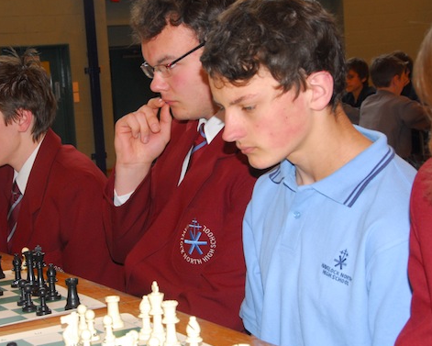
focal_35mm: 88
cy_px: 159
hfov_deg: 21.7
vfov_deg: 17.5
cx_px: 159
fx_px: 1125
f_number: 10
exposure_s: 1/30
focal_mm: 46
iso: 560
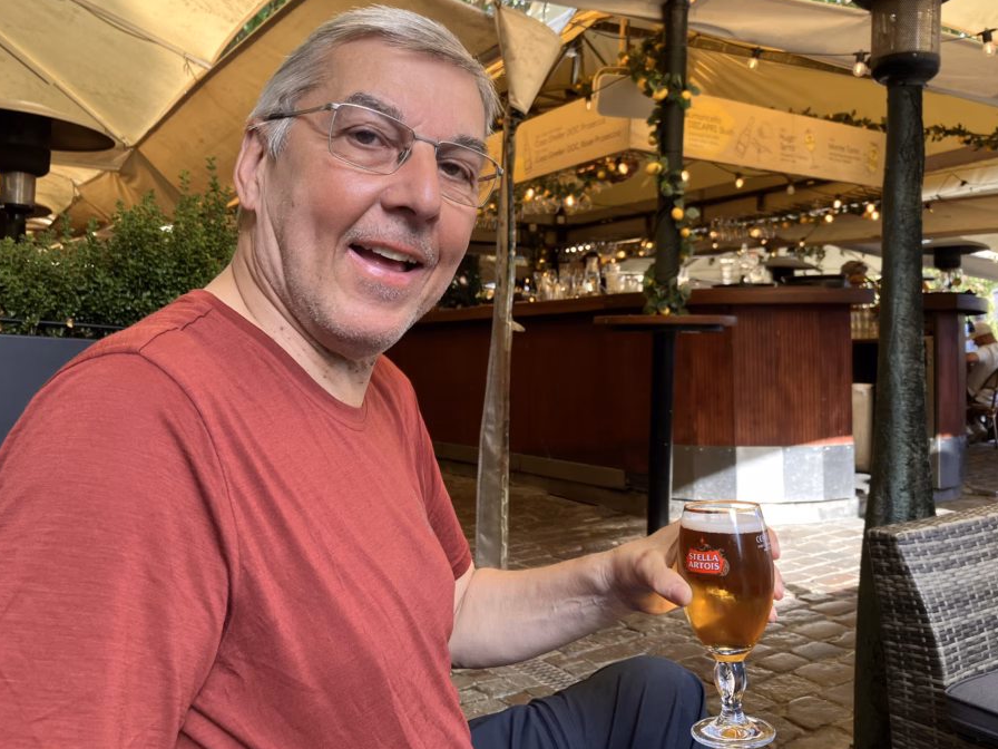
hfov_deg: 56.7
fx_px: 923
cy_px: 348
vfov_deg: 44.1
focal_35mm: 32
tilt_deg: +2.1
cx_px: 559
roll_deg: -0.7
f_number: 1.8
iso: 32
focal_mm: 3.99
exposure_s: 1/100
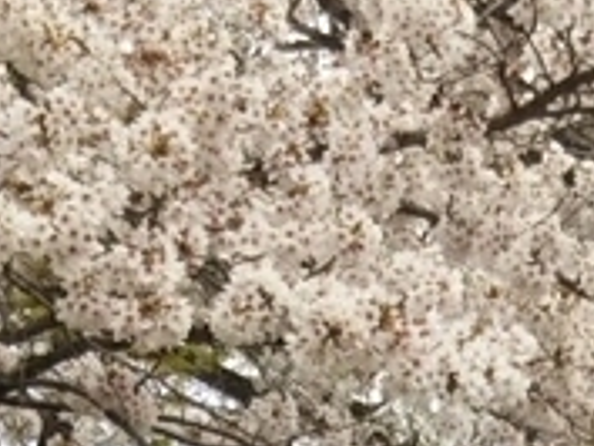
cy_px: 858
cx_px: 758
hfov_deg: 9.6
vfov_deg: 7.1
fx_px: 3486
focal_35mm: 203
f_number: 2.2
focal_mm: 4
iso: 25
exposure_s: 1/361
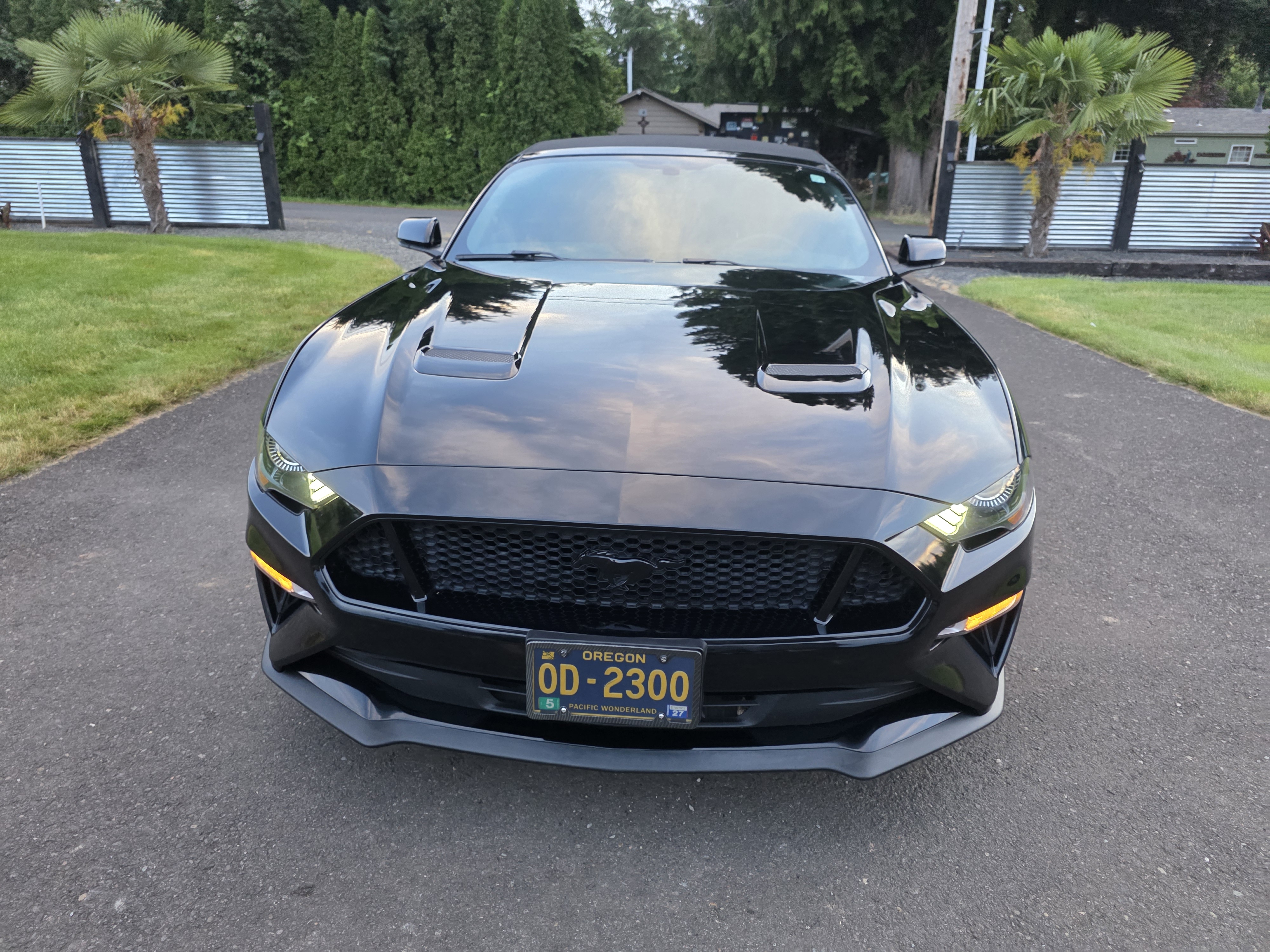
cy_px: 476
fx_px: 844
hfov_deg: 73.9
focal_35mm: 23
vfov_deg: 58.9
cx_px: 635
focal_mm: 6.3
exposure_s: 1/120
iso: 400
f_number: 1.7
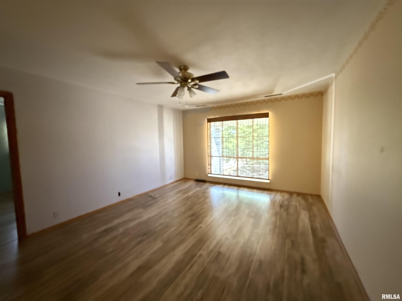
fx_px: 163
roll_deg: +0.7
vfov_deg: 85.7
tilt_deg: -2.5
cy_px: 150
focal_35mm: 14
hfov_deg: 102.1
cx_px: 201
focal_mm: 2.22
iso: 1600
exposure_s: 1/60
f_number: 2.2
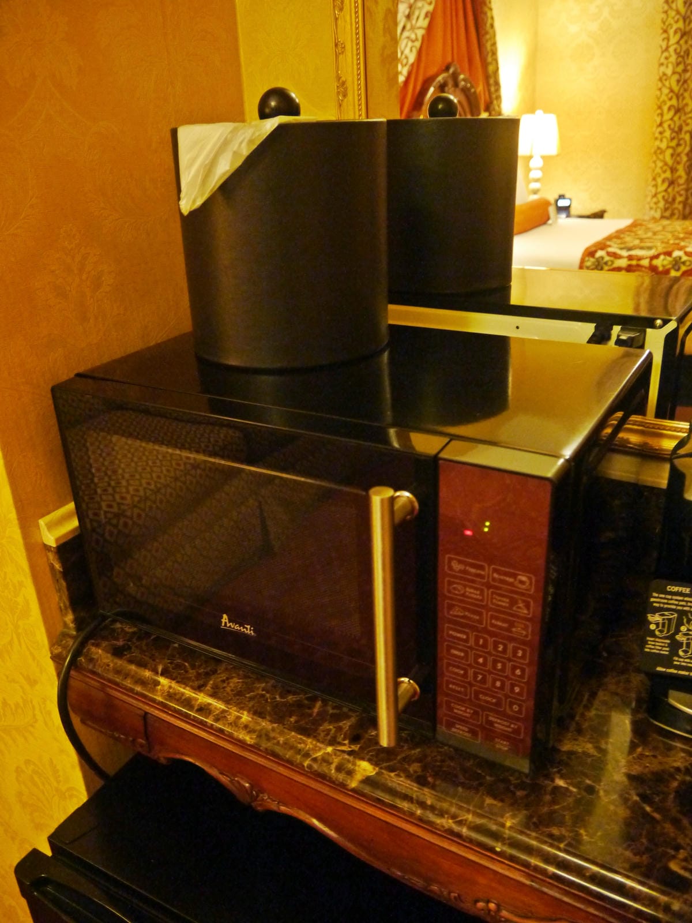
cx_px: 346
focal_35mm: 28
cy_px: 462
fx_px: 746
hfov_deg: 49.7
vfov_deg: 63.4
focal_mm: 14
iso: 1600
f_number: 3.5
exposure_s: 1/13
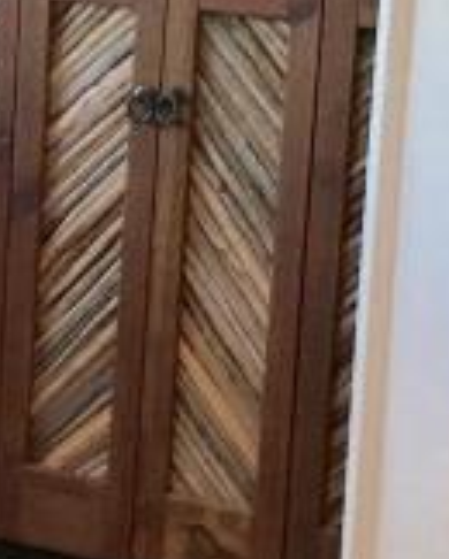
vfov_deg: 10.8
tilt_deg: -11.3
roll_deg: -1.1
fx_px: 2968
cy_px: 193
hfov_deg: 8.1
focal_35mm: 179
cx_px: -518
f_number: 2.2
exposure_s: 1/30
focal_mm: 4.15
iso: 40
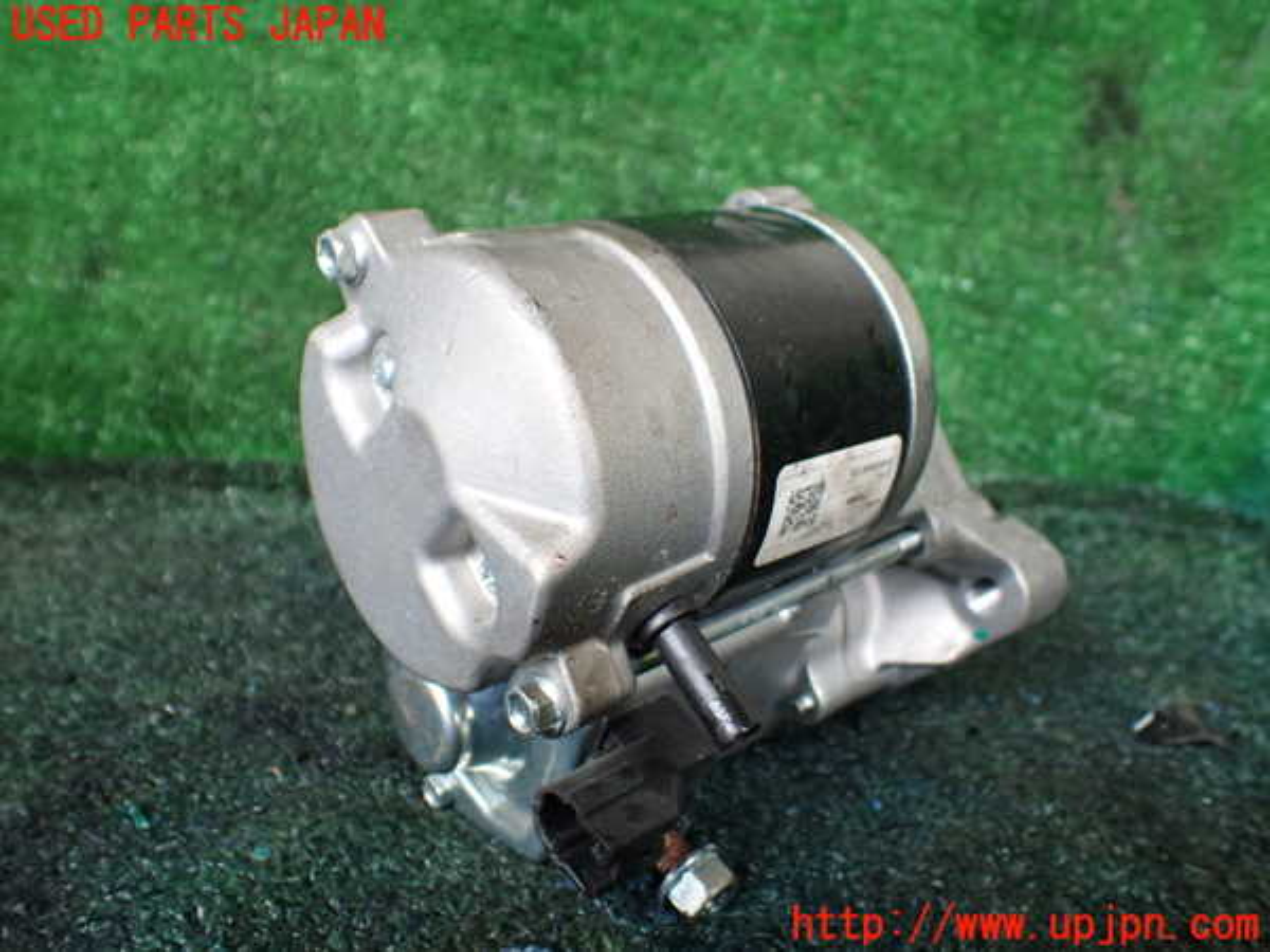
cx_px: 635
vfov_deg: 46.8
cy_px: 476
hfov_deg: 60.0
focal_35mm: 30
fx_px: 1101
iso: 320
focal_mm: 5.4
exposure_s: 1/125
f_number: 2.3
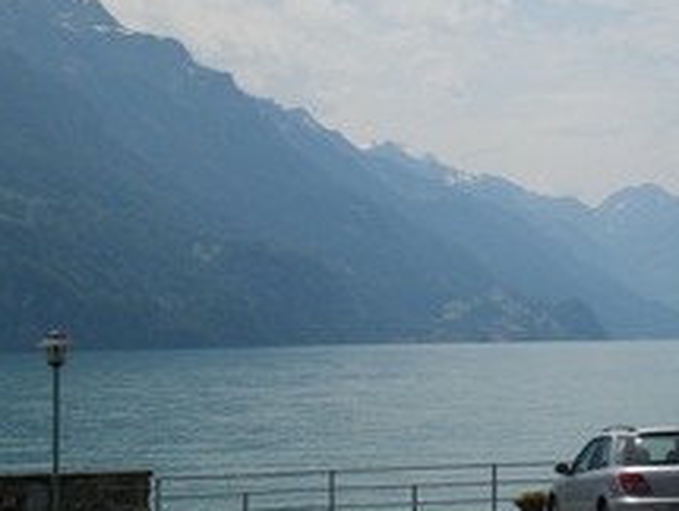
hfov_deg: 16.5
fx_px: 2299
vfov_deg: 12.7
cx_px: 628
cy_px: 240
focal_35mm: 117
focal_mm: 10.4
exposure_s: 1/800
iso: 50
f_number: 5.7
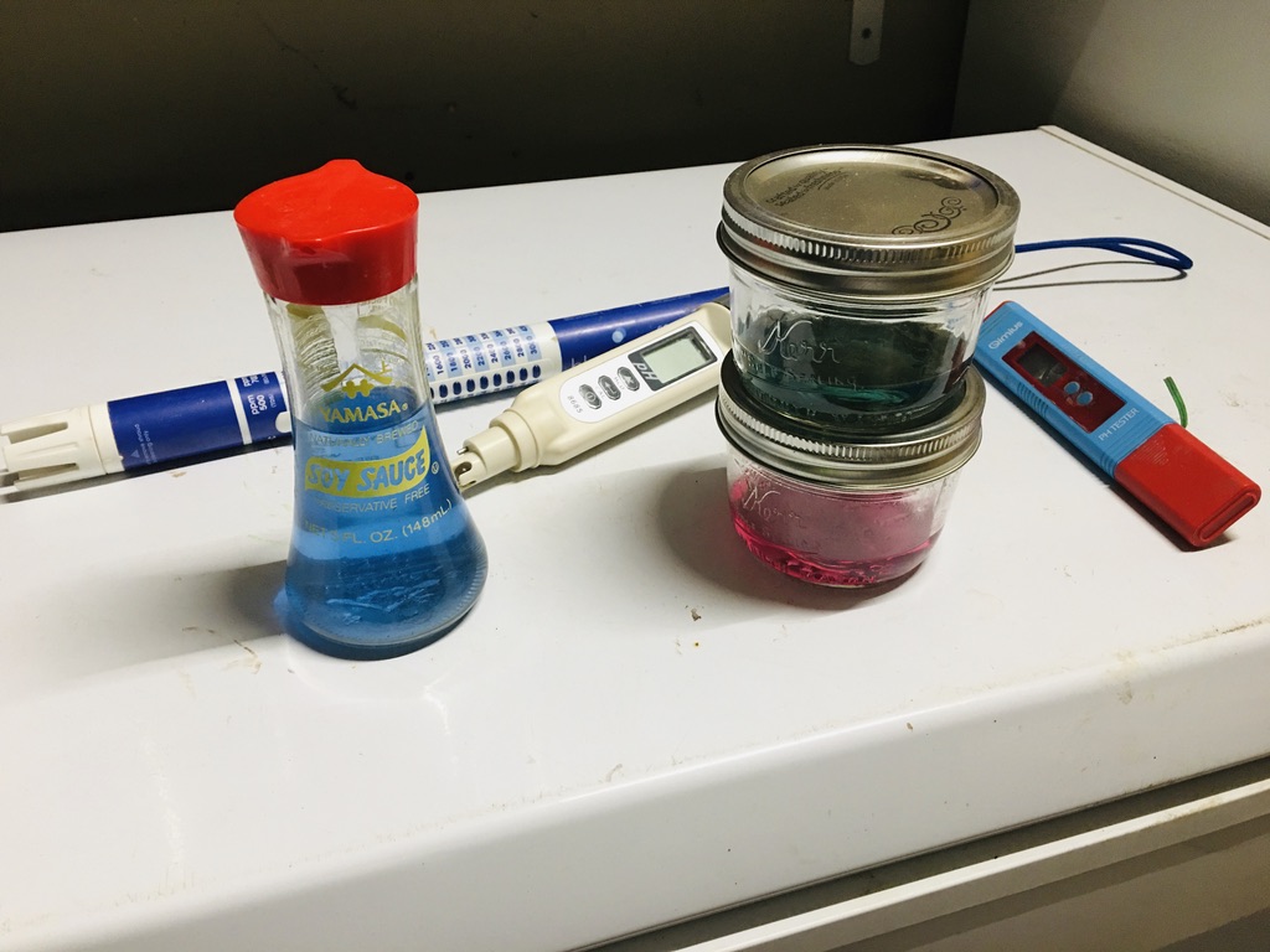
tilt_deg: -33.0
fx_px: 1064
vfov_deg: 48.2
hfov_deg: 61.7
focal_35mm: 29
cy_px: 476
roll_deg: +0.0
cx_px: 635
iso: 80
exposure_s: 1/15
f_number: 2.2
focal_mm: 4.15
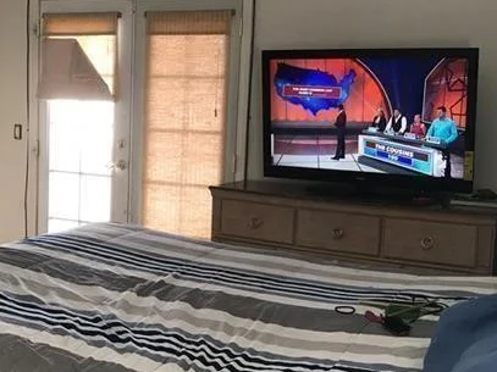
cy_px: 205
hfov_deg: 34.7
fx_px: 789
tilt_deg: -6.9
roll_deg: -1.8
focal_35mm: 55
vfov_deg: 26.5
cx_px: 176
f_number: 1.8
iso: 40
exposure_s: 1/27
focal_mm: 3.99
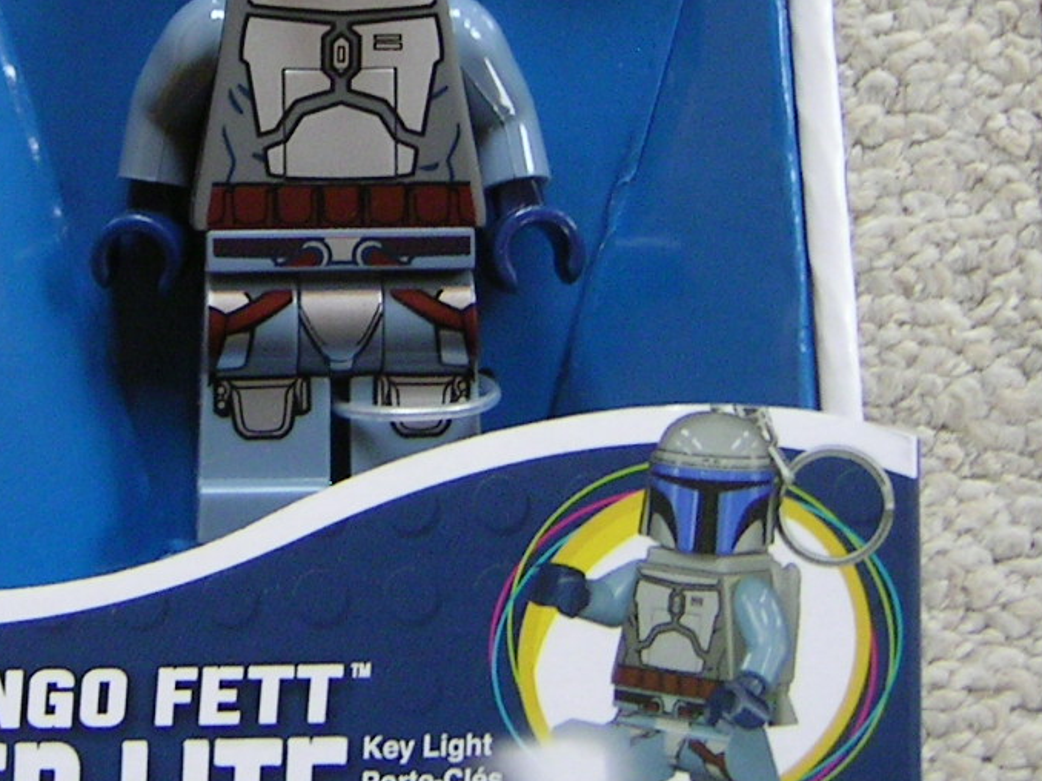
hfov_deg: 22.7
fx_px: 2558
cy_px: 157
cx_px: 224
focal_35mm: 85
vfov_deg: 17.2
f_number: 2.8
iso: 100
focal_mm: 5.6
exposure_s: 1/8.5
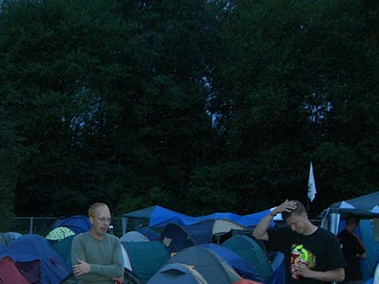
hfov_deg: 28.2
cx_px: 64
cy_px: 204
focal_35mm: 67
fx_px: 733
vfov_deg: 21.8
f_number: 2.7
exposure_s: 1/60
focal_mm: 6.2
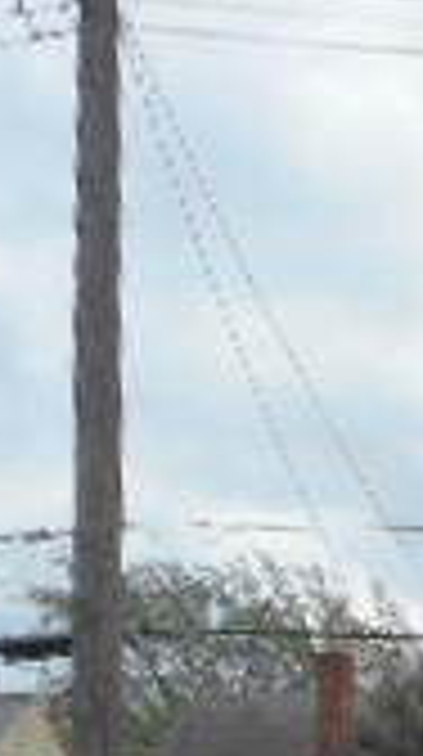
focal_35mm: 104
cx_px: 864
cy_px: 958
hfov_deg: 10.6
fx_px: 2082
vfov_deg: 19.2
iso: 80
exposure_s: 1/500
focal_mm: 4.5
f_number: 3.7
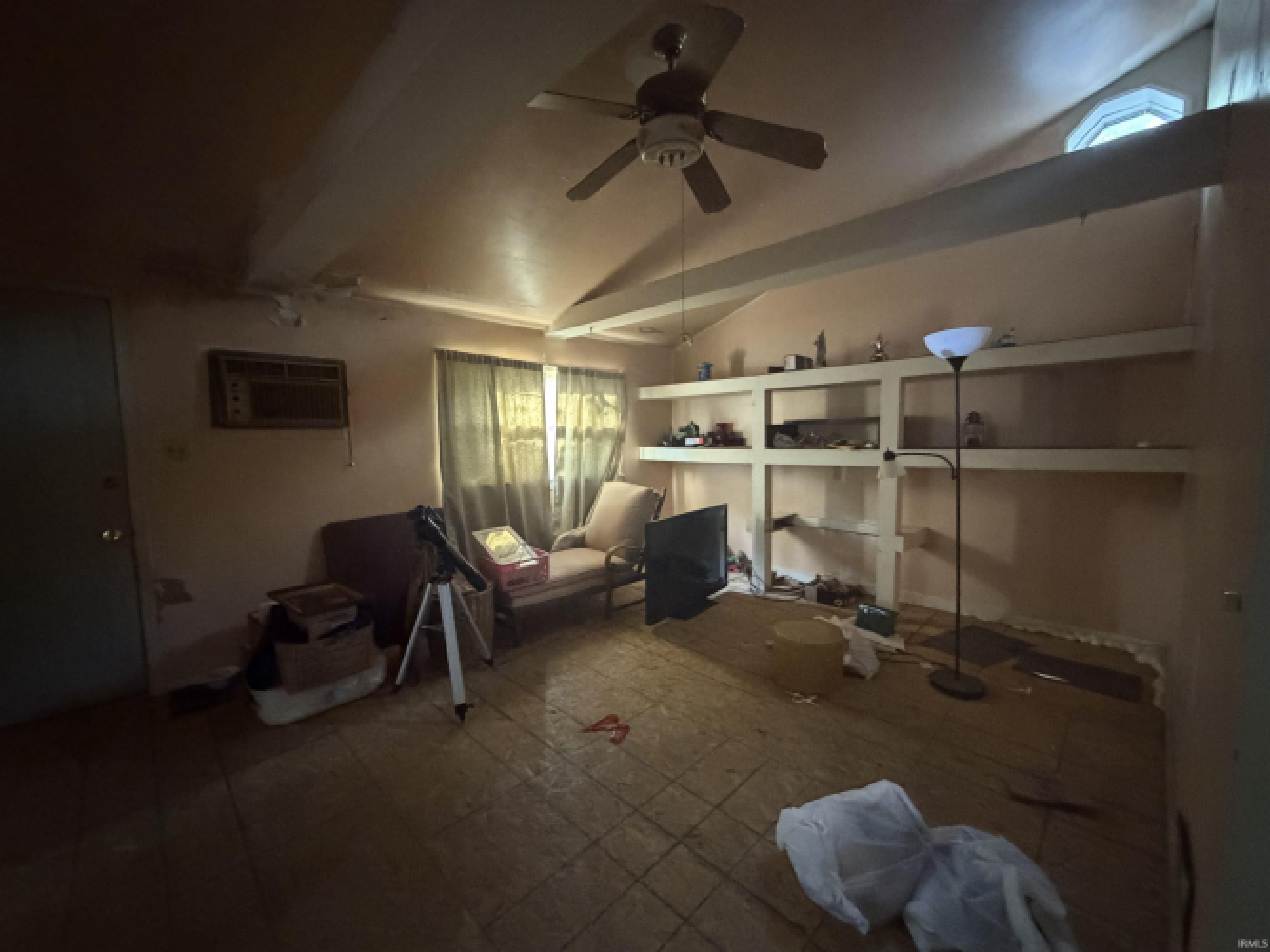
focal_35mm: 14
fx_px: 514
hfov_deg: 102.1
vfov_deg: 85.7
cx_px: 635
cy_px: 476
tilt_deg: -4.1
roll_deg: +1.5
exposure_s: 1/35
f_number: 2.2
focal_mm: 2.22
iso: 1600
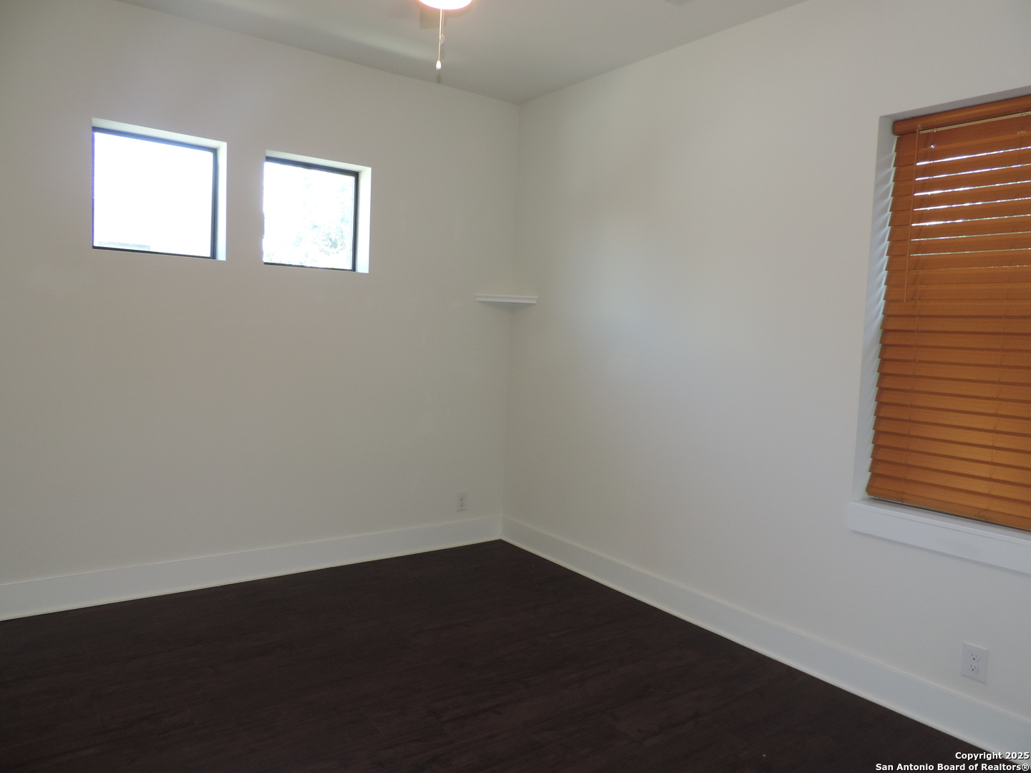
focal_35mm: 24
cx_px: 516
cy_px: 386
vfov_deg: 56.8
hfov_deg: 71.6
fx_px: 715
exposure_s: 1/30
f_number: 3
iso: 200
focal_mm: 4.3
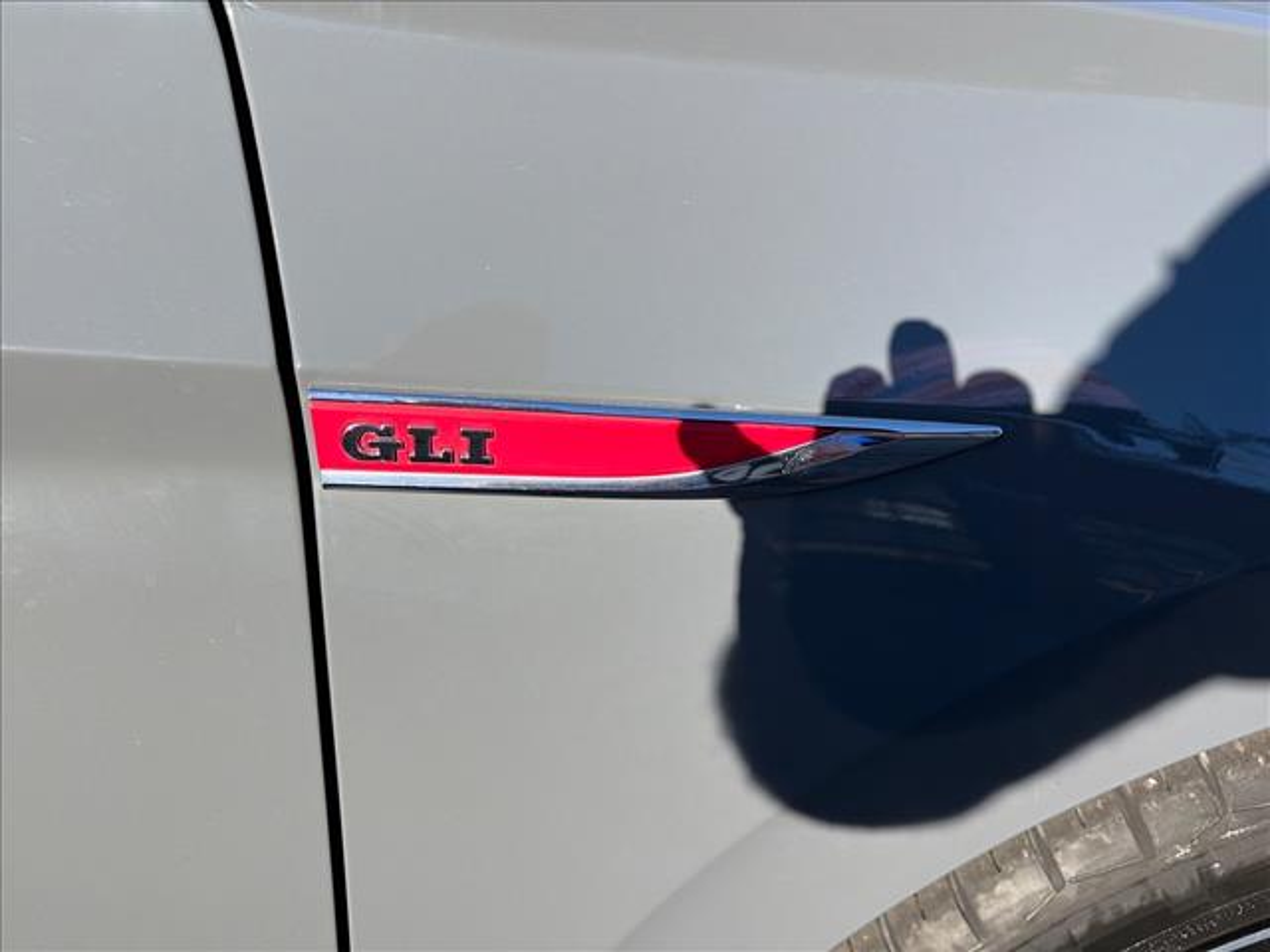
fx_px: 954
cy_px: 476
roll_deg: -1.5
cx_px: 635
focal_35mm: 26
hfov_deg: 67.3
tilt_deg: -25.2
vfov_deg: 53.1
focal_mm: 5.96
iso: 50
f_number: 1.6
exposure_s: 1/1517
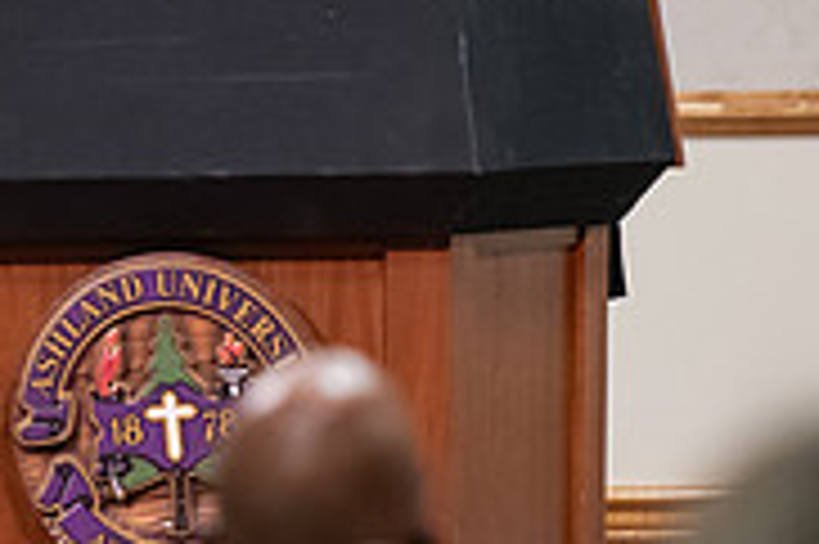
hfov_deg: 3.2
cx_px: 216
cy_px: 47
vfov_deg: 2.2
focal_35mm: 638
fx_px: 14501
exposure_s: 1/200
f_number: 2.8
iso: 2000
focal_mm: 200
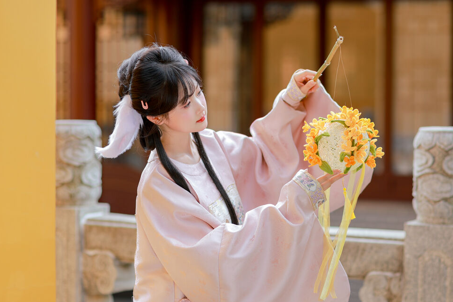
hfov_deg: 19.2
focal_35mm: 106
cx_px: 281
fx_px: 1334
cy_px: 173
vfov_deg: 12.9
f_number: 2
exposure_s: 1/400
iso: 100
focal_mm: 85
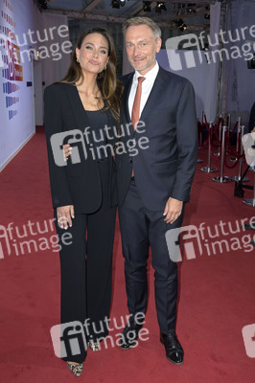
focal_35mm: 35
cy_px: 192
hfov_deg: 37.8
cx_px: 128
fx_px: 372
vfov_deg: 54.5
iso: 800
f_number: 7.1
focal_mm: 35
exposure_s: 1/250
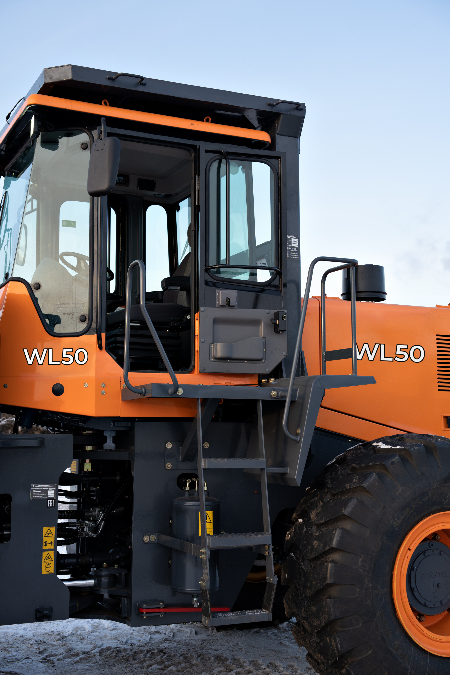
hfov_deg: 28.1
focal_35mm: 48
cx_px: 225
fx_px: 900
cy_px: 338
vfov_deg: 41.1
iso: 100
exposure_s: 1/100
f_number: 4.5
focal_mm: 48
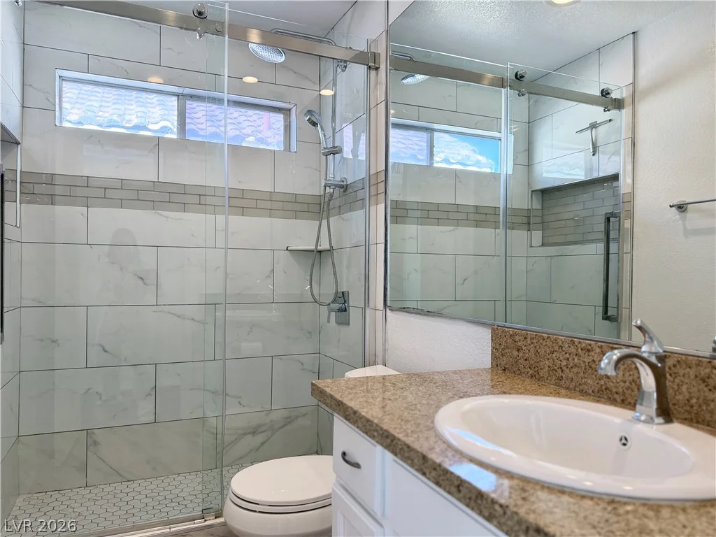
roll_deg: -0.7
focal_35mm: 24
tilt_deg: -0.7
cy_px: 268
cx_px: 358
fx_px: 496
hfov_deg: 71.6
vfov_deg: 56.8
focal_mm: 6.76
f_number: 1.78
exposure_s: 1/212
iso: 125
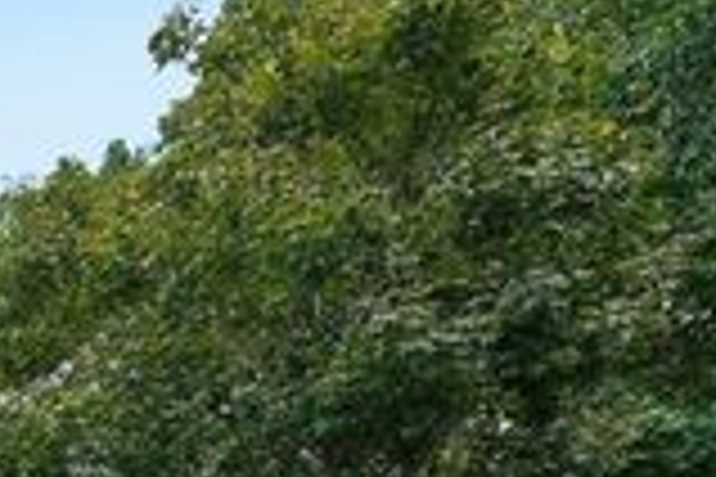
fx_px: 815
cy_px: 596
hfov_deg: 35.6
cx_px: -171
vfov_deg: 27.9
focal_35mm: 41
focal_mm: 13
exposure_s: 1/50
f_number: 8
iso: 100
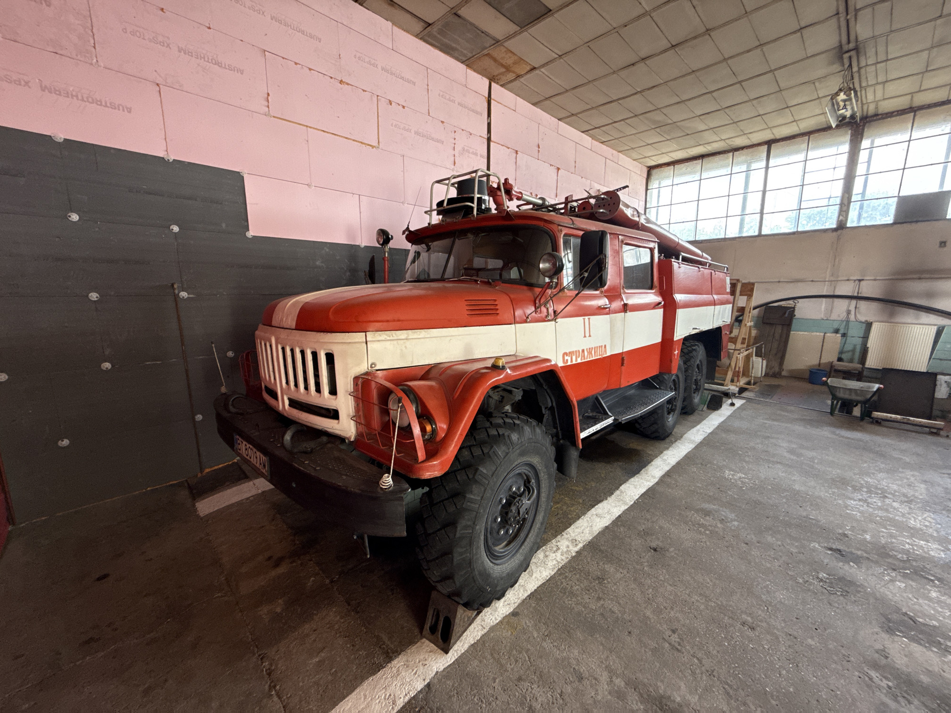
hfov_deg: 102.1
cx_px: 476
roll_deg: -0.4
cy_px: 356
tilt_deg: -10.1
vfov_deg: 85.7
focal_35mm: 14
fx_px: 385
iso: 320
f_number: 2.2
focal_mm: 2.22
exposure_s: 1/75
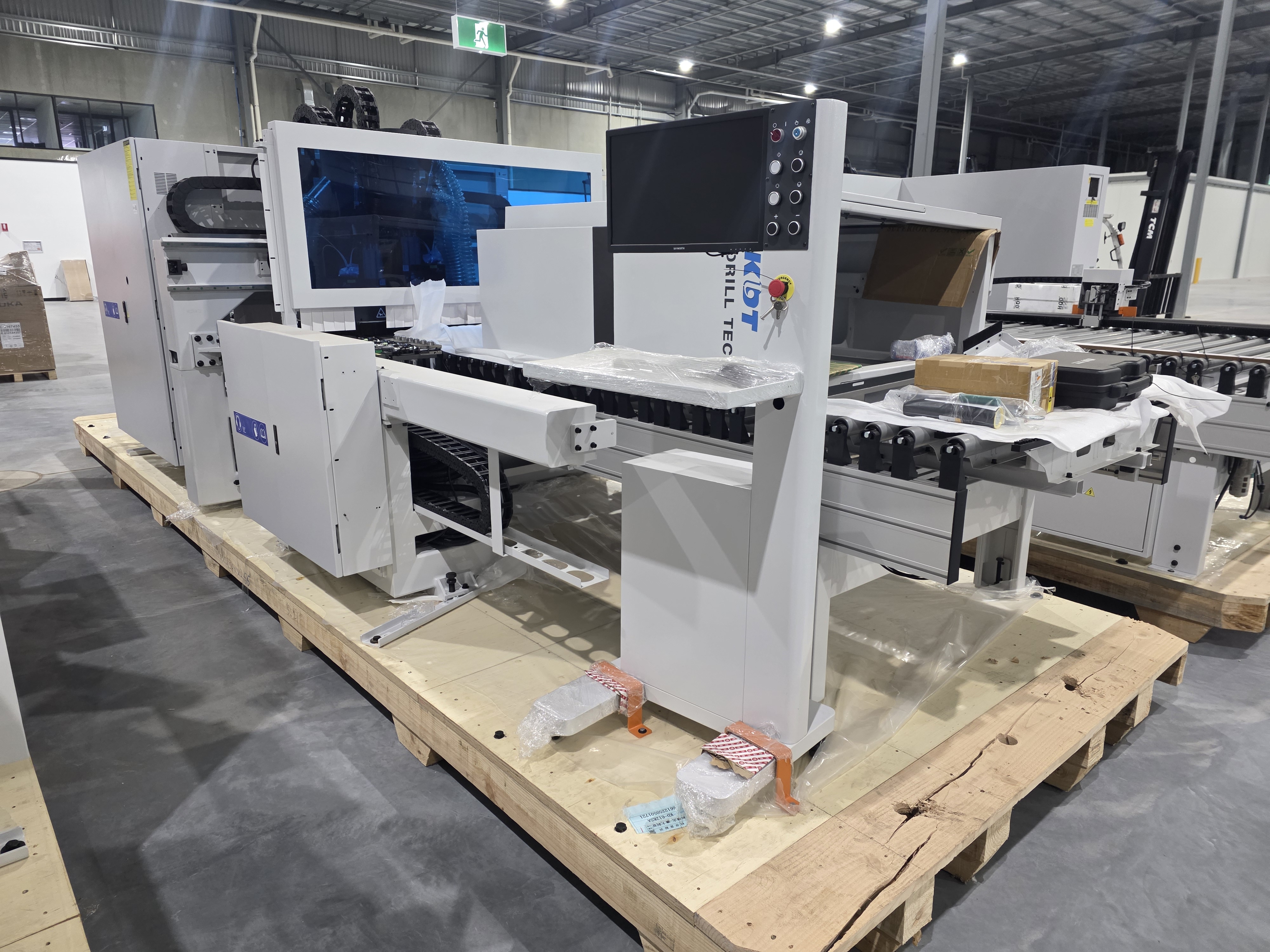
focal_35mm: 23
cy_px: 476
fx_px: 844
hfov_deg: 73.9
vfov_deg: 58.9
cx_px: 635
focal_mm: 6.3
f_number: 1.7
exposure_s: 1/100
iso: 640
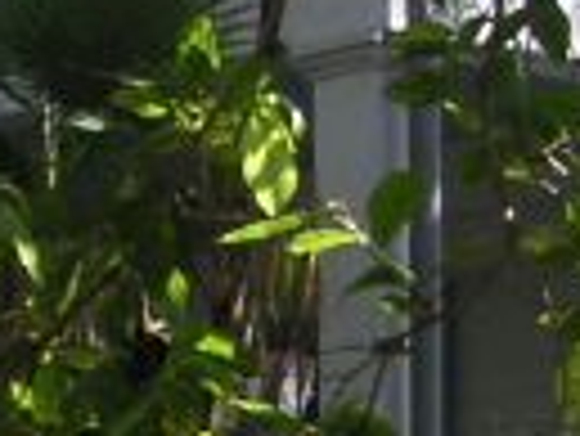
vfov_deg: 6.0
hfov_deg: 8.2
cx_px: -328
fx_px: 3941
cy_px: 1142
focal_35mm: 235
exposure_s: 1/250
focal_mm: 6
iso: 50
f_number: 2.8
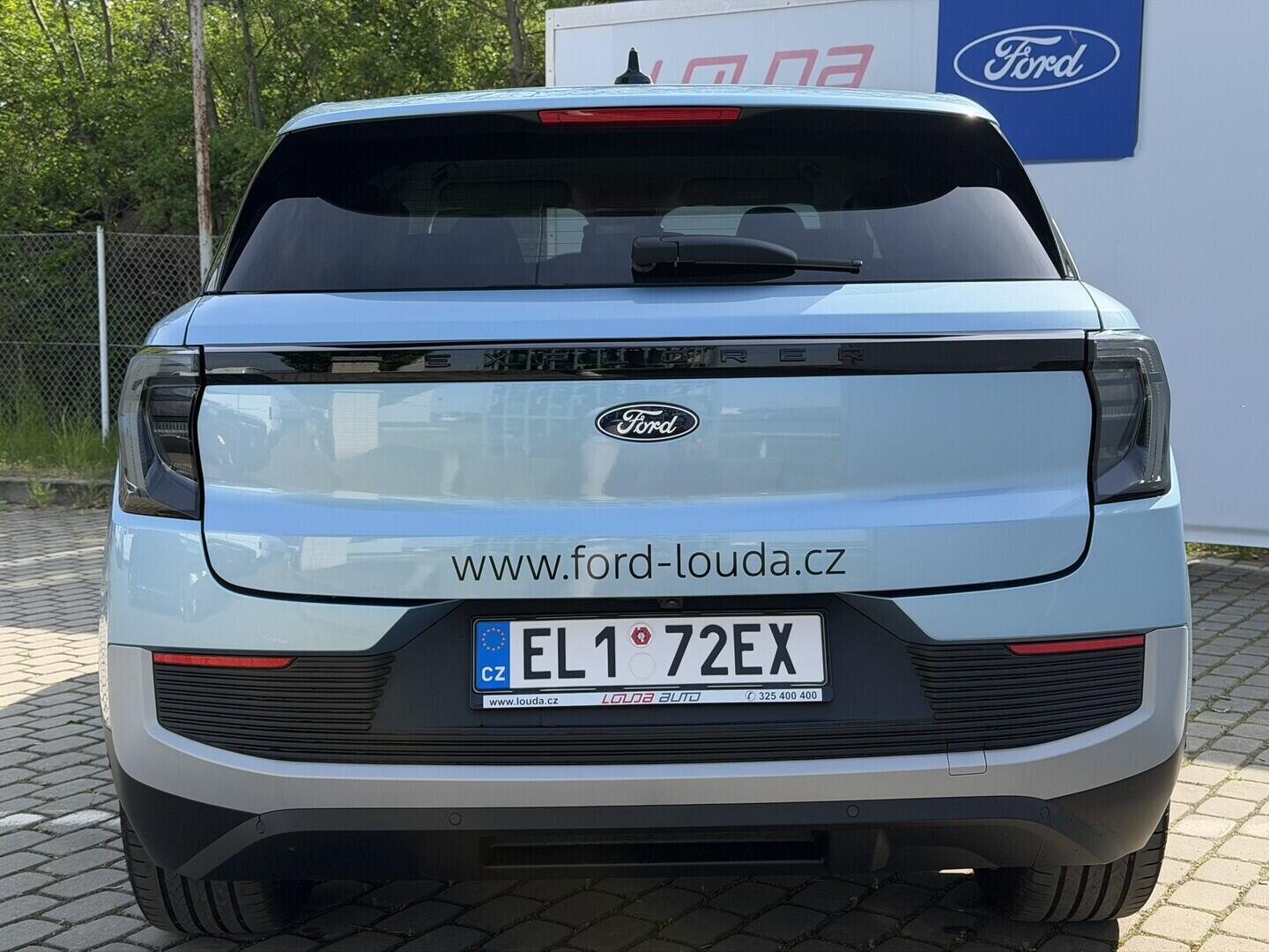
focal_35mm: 48
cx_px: 634
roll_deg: +0.4
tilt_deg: -6.8
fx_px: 1760
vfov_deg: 30.3
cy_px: 476
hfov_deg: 39.7
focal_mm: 6.76
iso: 64
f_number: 1.78
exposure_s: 1/1795
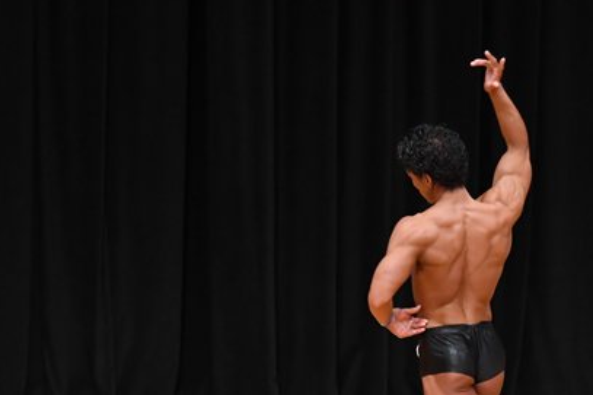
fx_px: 6339
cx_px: 419
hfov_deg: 5.4
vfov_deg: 3.6
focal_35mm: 385
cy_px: 289
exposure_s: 1/400
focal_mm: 135
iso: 3200
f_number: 5.6
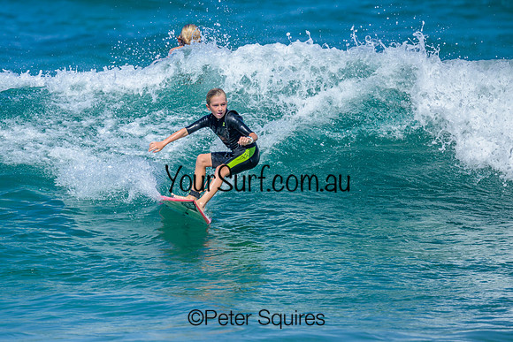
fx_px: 15610
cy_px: 139
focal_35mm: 1095
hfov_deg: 1.9
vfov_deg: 1.3
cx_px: 162
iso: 280
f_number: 6.3
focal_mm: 800
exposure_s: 1/2500
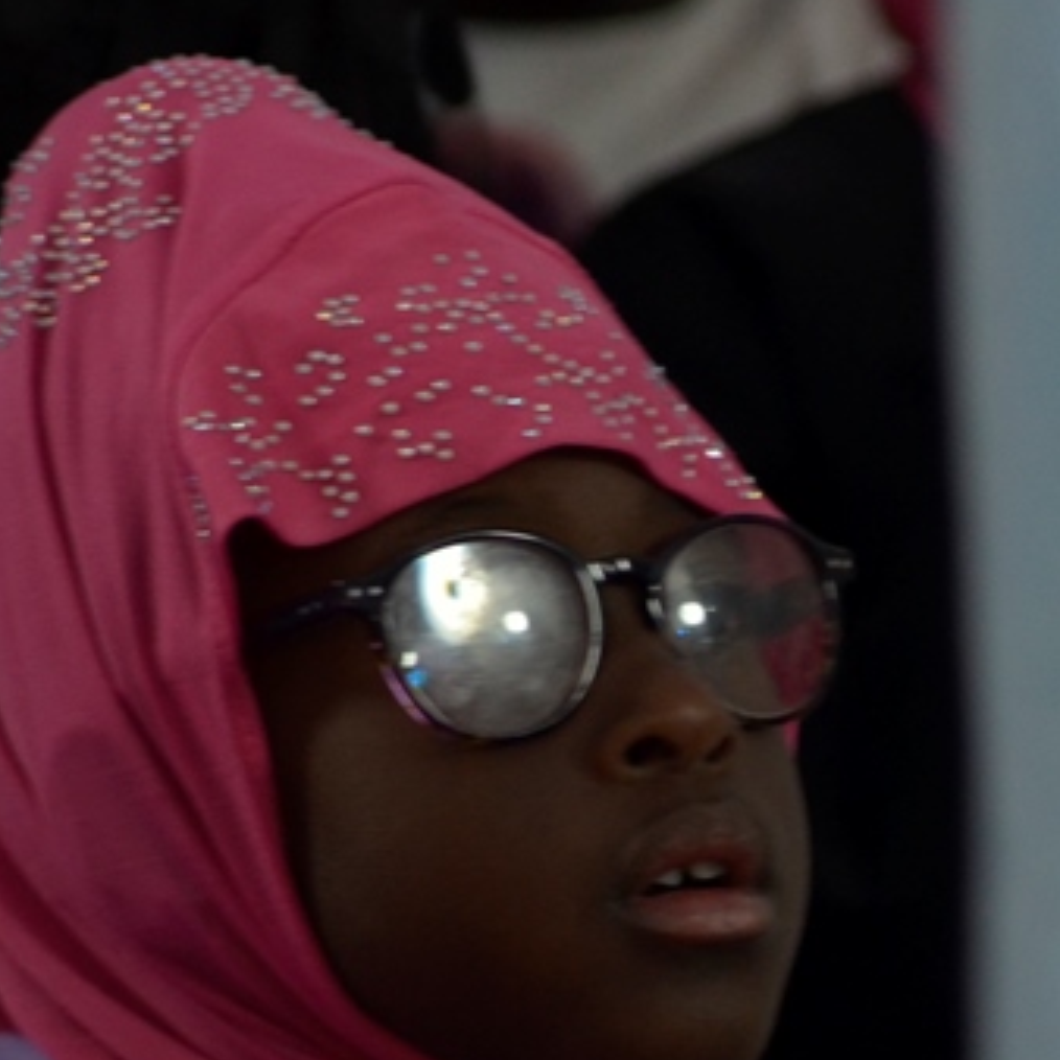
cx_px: 972
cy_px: 784
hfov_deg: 2.7
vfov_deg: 2.7
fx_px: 22727
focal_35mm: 656
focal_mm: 170
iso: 640
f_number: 4.5
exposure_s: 1/50
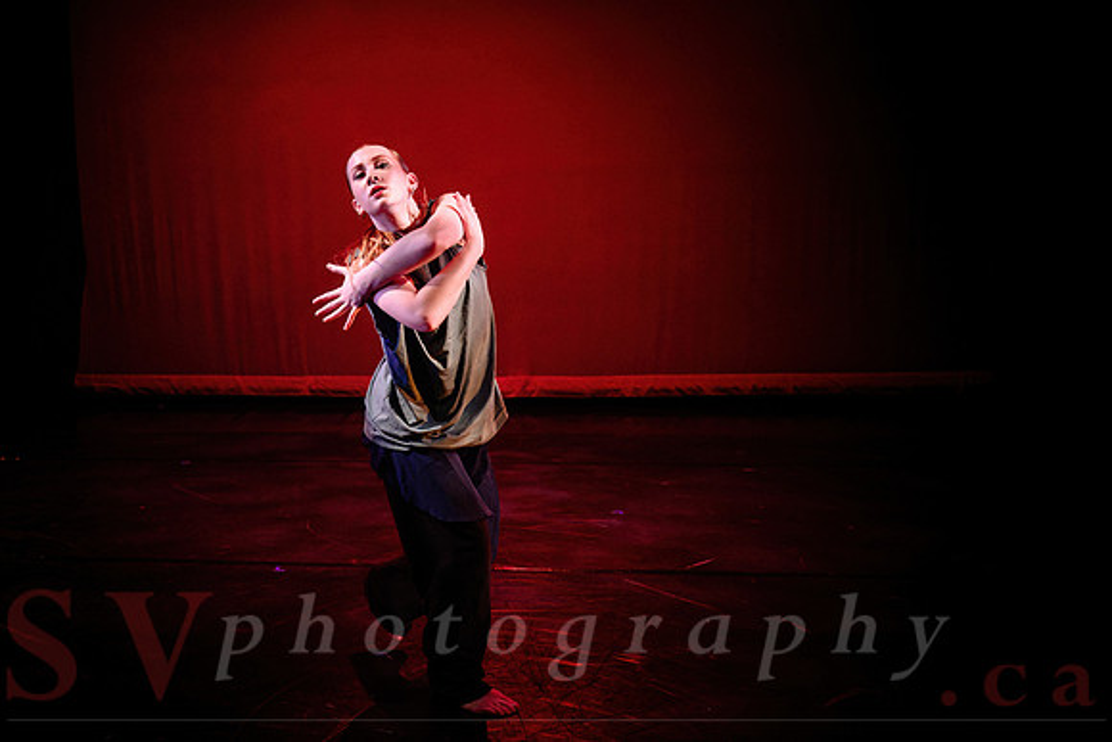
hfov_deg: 56.3
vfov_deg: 40.3
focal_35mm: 33
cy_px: 375
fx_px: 1012
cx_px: 365
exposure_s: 1/300
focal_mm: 24
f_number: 2.8
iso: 2000
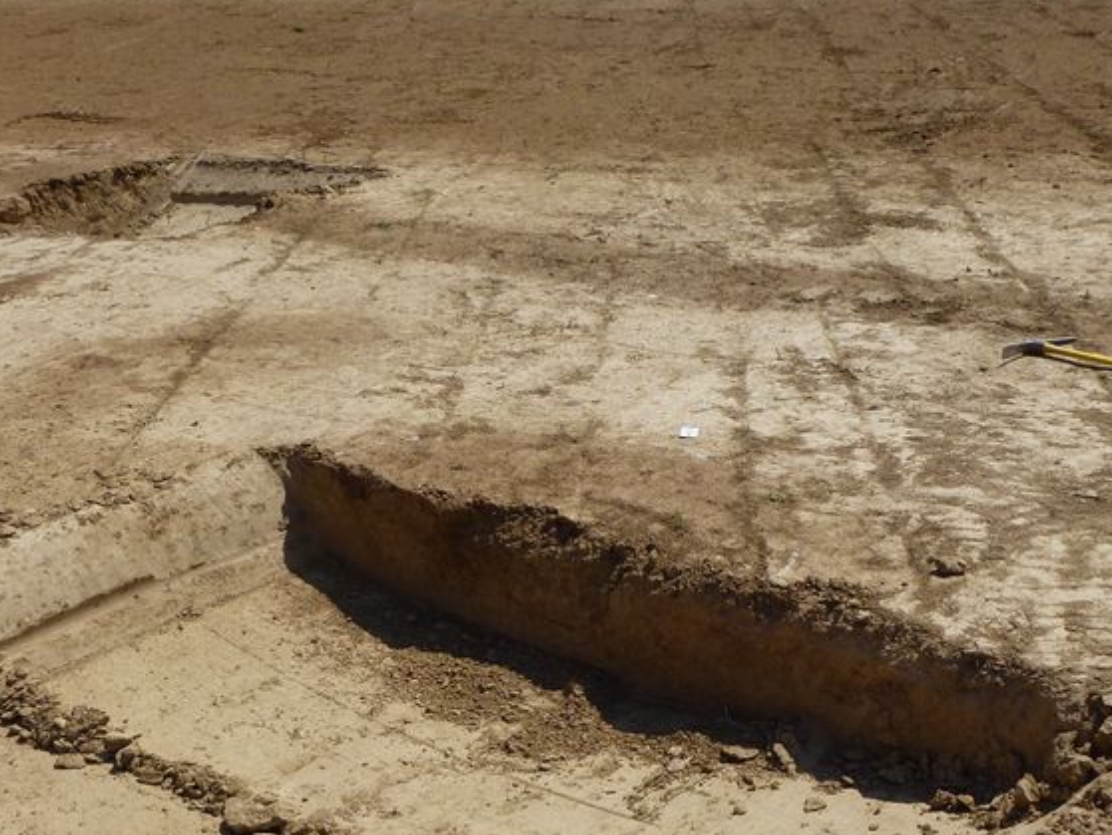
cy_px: 586
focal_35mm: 53
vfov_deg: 27.3
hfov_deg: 36.1
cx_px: 656
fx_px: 1703
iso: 100
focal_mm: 6.4
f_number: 4
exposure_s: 1/1300
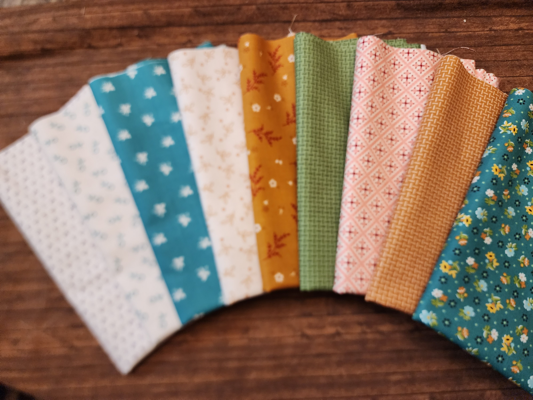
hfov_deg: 73.9
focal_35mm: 23
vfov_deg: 58.9
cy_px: 200
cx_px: 266
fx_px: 354
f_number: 1.8
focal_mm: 6.4
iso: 640
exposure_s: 1/120
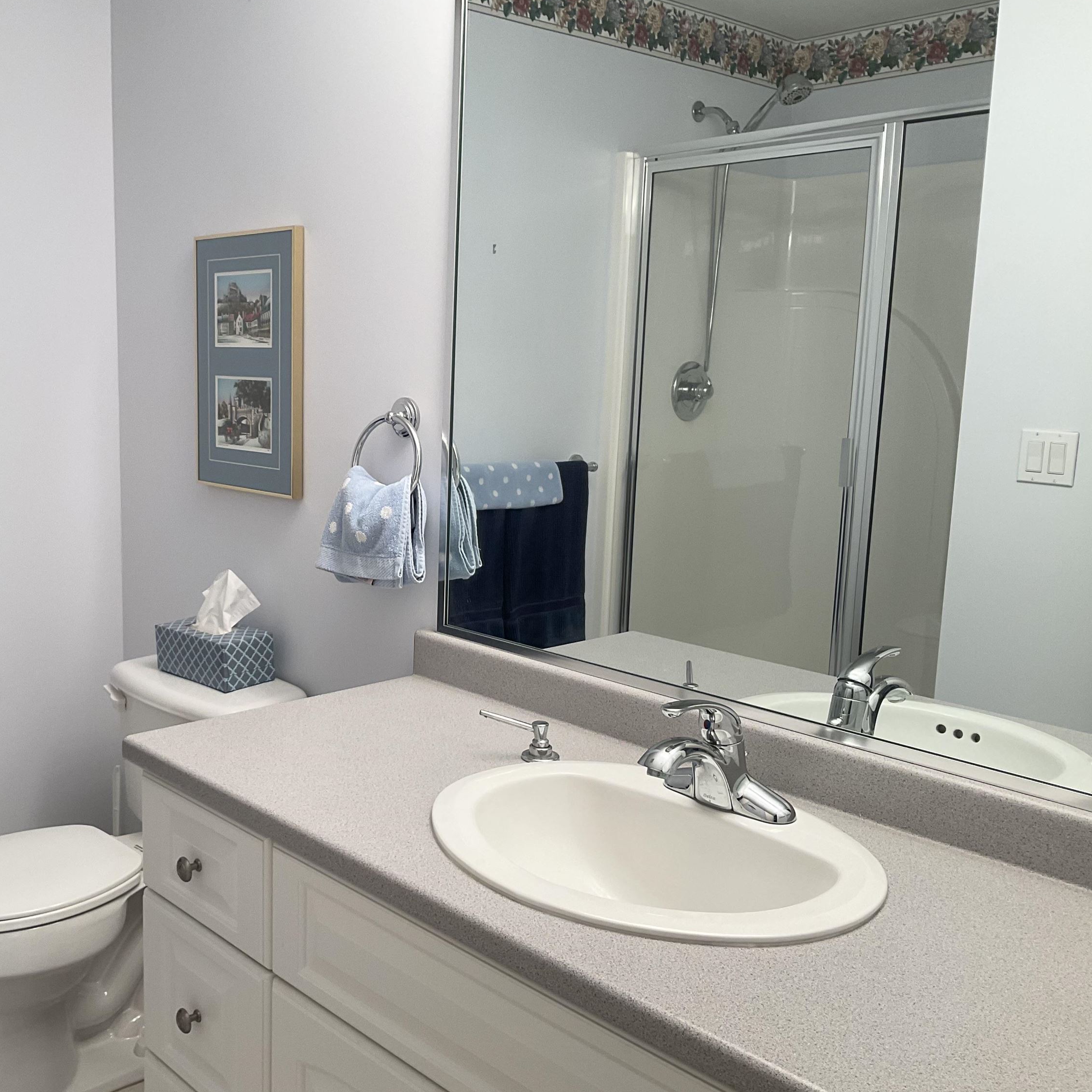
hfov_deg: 46.4
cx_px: 355
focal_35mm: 35
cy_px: 545
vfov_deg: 47.2
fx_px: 1249
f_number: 1.8
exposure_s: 1/60
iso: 50
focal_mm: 3
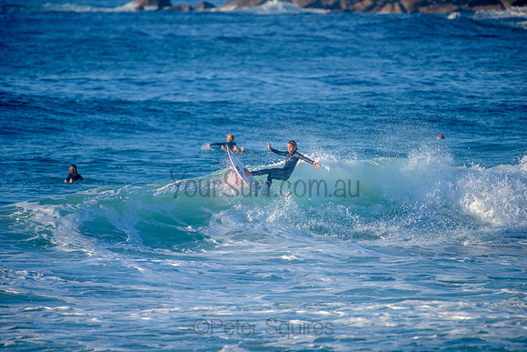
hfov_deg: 4.1
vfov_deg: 2.8
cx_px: 264
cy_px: 176
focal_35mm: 500
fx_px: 7321
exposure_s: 1/2000
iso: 320
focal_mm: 500
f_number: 5.6
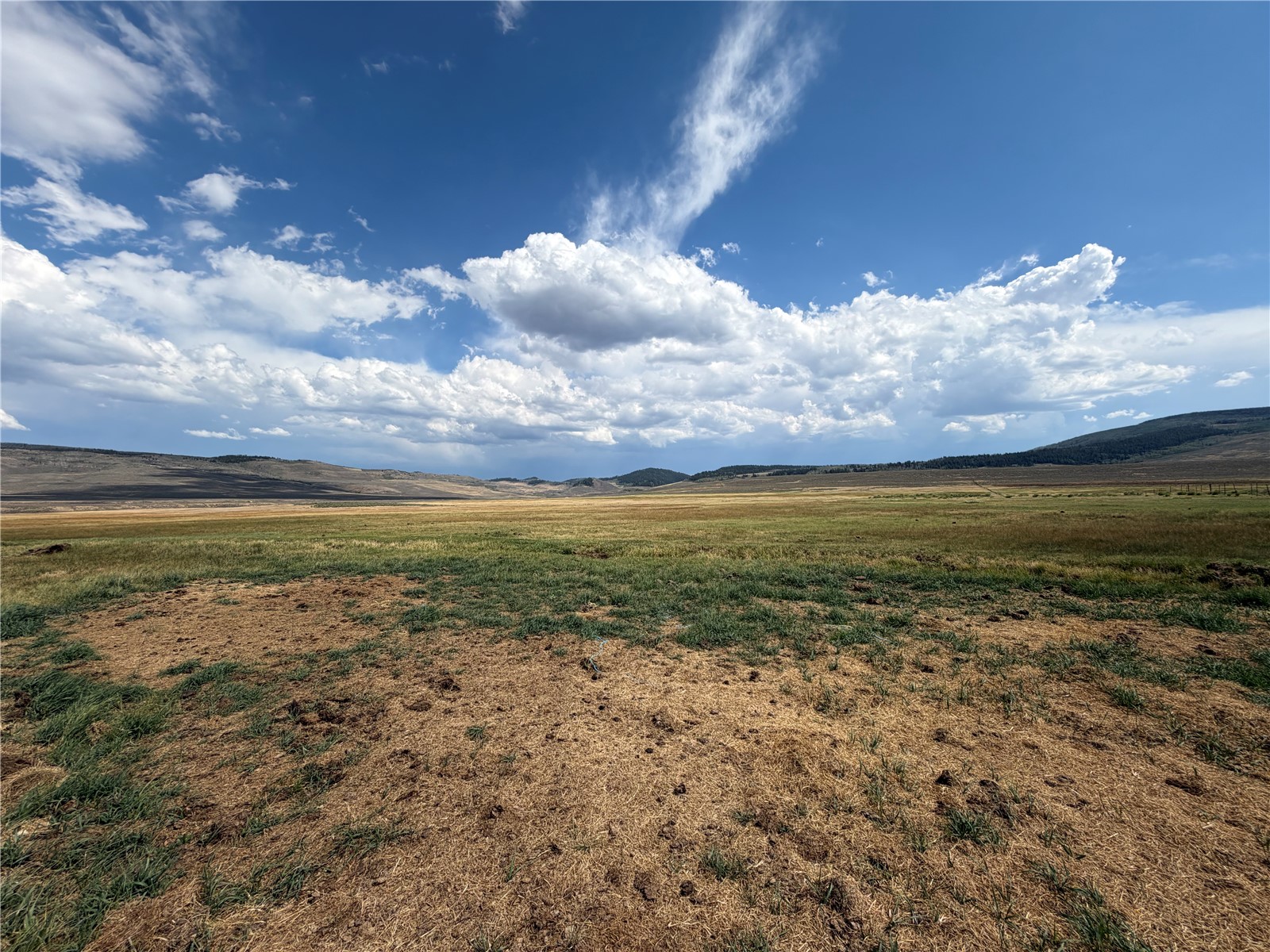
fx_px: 514
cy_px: 476
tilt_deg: +0.6
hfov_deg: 102.1
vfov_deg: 85.7
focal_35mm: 14
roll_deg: +1.2
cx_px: 635
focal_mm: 2.22
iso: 20
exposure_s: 1/1368
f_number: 2.2
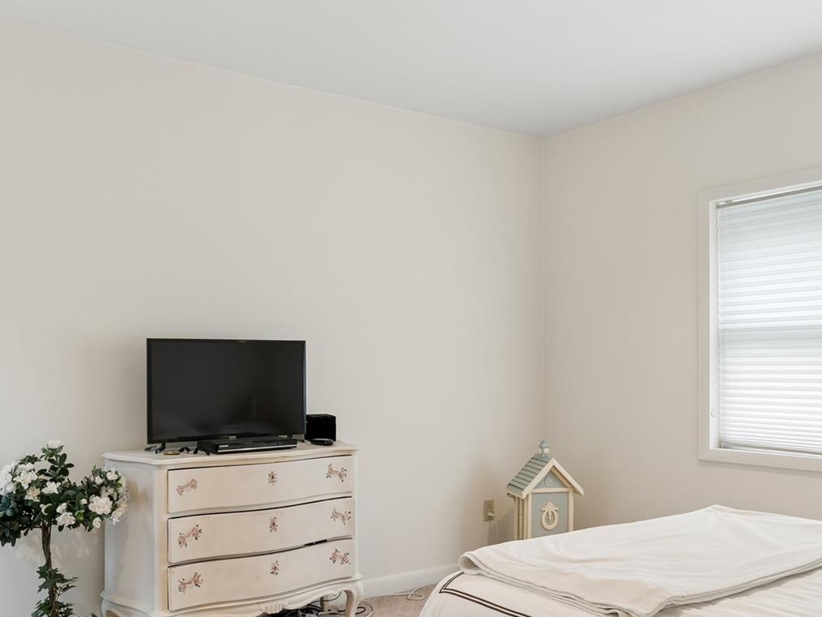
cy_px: 363
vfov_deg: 42.8
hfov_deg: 55.2
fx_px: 784
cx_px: 363
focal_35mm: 33
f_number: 10
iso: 100
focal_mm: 17
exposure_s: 1/2
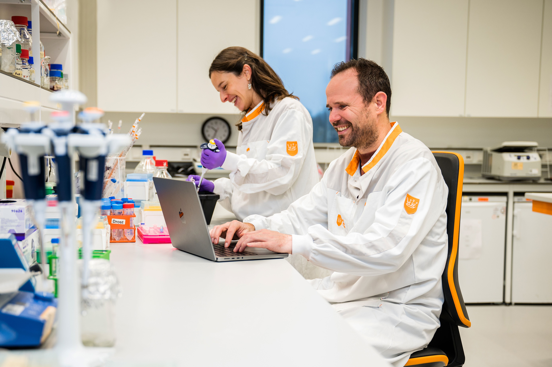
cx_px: 276
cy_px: 184
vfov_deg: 29.2
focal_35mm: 46
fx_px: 705
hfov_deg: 42.8
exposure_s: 1/200
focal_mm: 46
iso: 640
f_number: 3.2
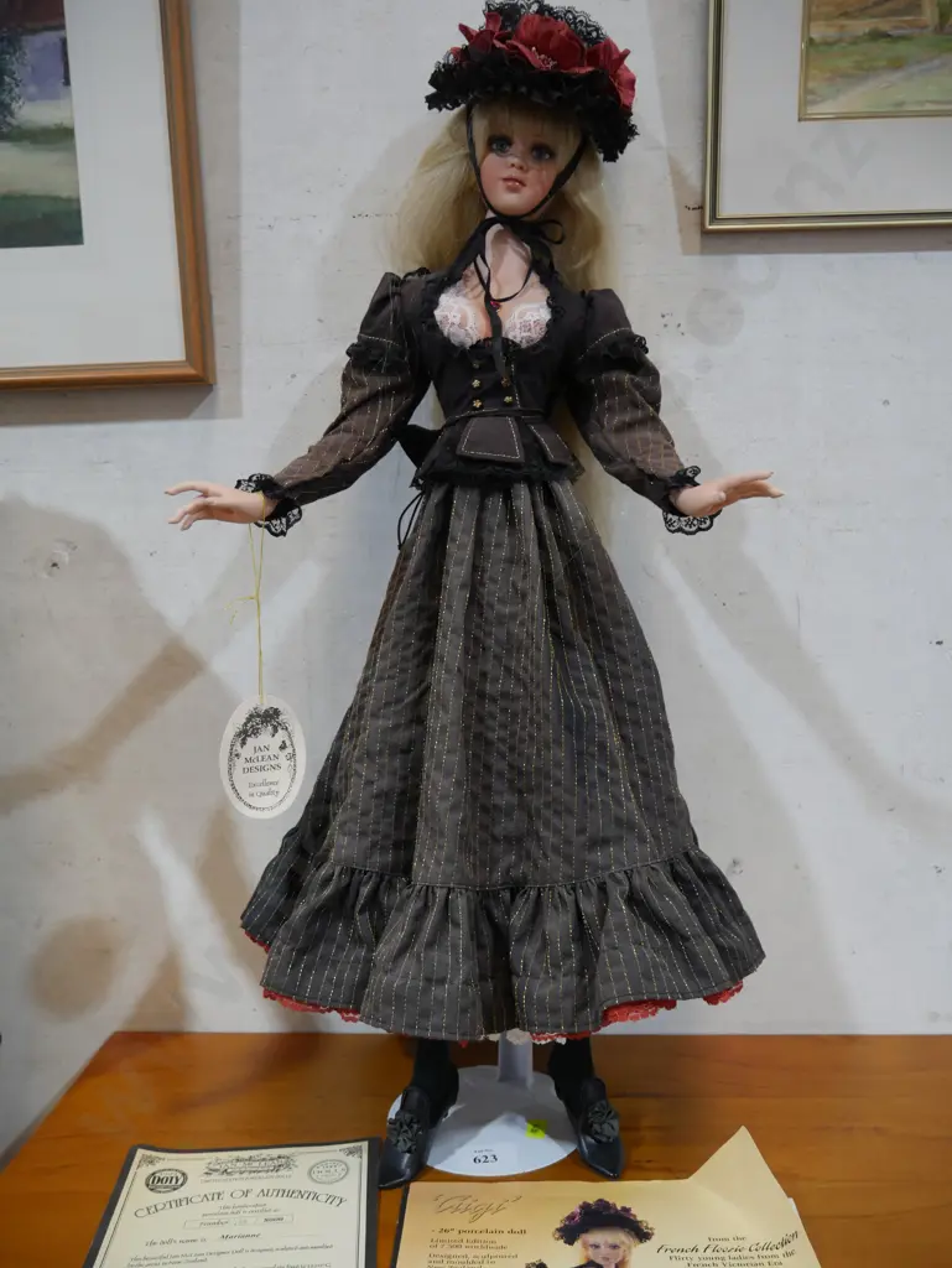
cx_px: 476
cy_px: 634
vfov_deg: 63.4
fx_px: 1026
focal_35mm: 28
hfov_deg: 49.8
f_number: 3.5
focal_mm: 14
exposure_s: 1/60
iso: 500
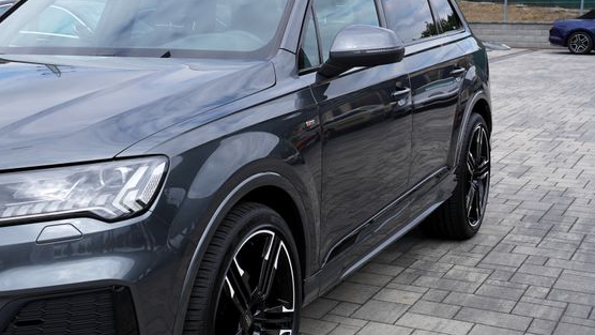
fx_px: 915
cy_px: 156
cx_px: 105
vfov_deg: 20.7
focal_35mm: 58
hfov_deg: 34.7
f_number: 8
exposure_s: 1/250
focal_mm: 30
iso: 100
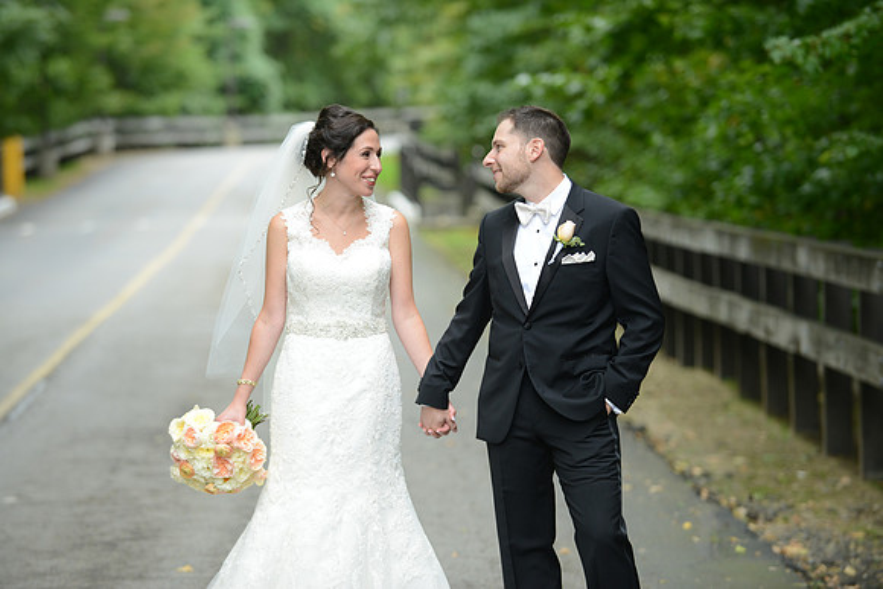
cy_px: 294
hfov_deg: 12.1
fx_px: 4171
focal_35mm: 170
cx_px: 442
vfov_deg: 8.1
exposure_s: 1/250
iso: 500
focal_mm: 170
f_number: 4.5
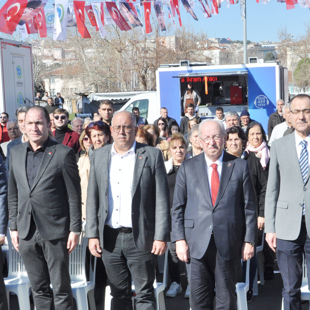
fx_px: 709
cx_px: 185
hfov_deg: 24.6
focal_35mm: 70
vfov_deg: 24.6
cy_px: 199
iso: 250
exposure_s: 1/400
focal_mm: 24
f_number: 10
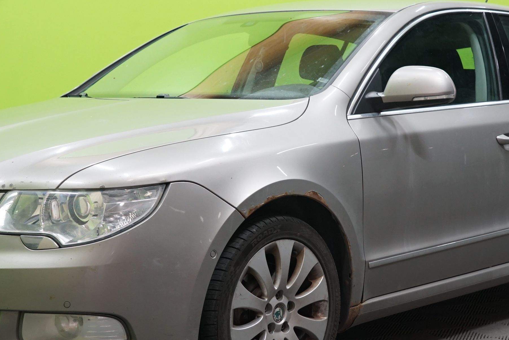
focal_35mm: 74
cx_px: 248
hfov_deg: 27.3
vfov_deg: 18.4
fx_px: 1046
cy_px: 139
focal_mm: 34
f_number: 5.6
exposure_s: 1/20
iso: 800
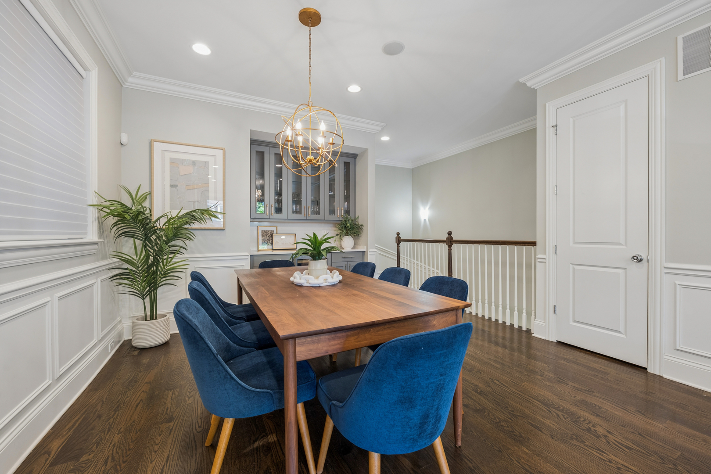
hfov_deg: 104.3
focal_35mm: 14
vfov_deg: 81.2
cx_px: 356
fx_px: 276
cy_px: 237
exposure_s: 1/8
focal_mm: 14
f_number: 8
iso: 320
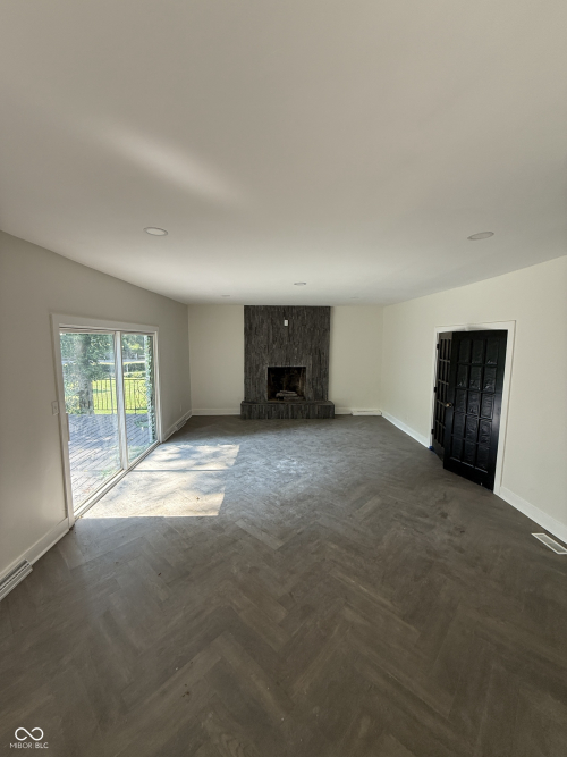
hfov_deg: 85.7
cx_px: 284
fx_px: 306
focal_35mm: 14
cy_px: 378
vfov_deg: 102.1
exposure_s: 1/99
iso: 100
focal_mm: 2.22
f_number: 2.2
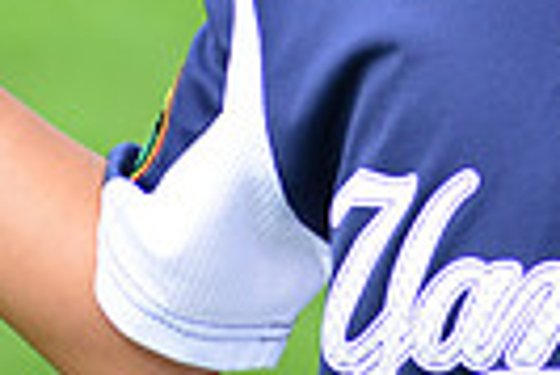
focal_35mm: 870
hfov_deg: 2.4
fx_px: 13548
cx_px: 598
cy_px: -192
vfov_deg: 1.6
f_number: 5.6
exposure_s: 1/200
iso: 320
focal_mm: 200
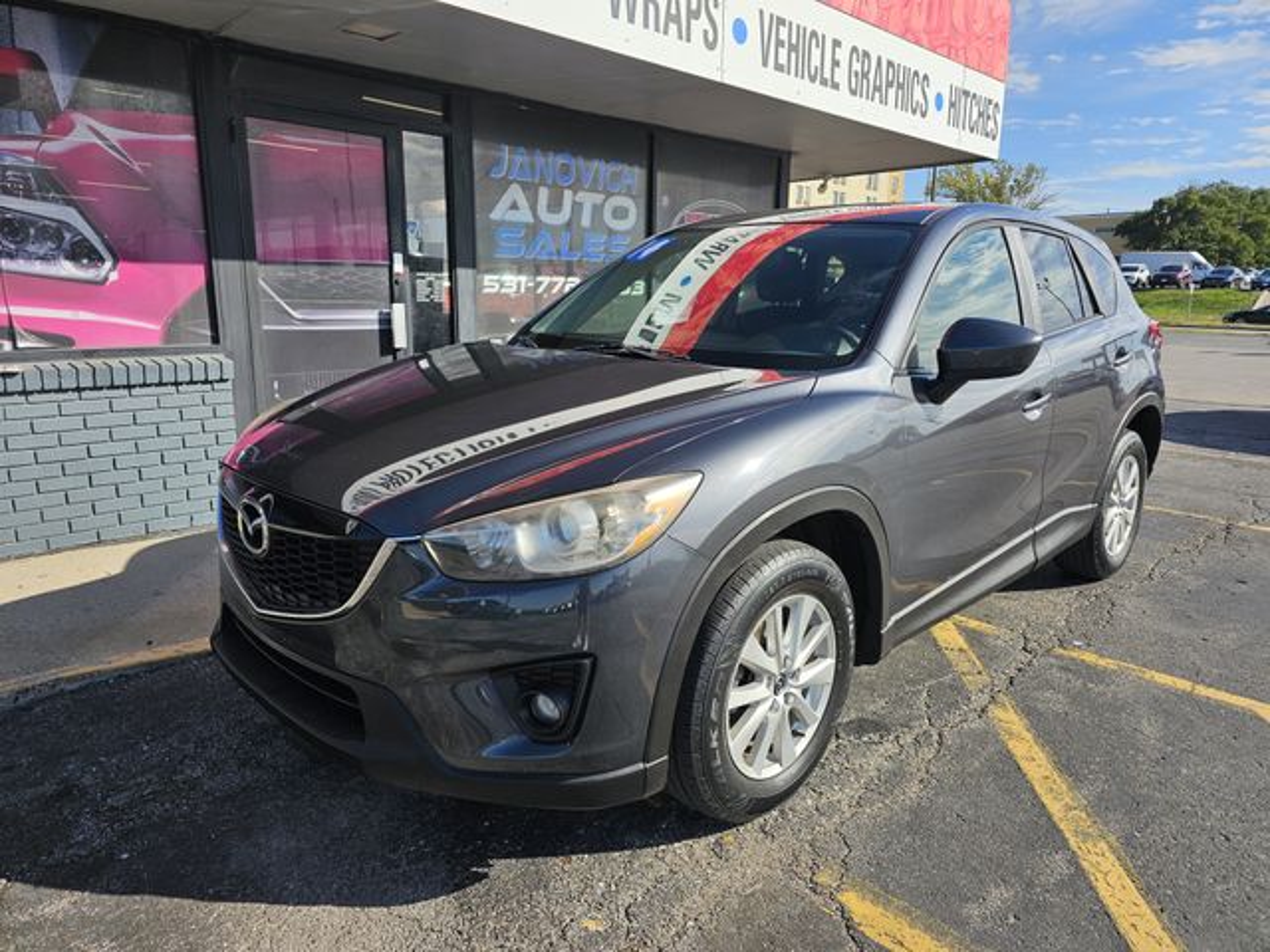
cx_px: 635
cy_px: 476
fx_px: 844
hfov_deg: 73.9
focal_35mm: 23
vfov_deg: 58.9
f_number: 1.7
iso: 12
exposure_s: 1/912
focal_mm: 6.3
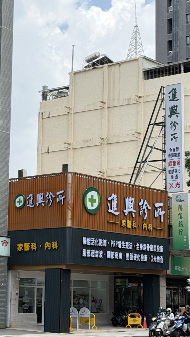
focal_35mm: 53
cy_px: 171
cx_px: 69
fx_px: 475
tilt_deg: +10.4
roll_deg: -0.8
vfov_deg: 39.2
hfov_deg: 22.6
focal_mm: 6.76
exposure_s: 1/1980
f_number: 1.78
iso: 100
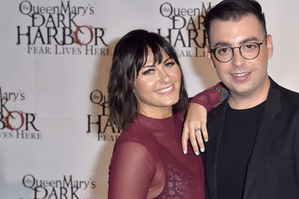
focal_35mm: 76
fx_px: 631
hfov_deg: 26.5
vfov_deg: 17.9
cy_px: 121
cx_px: 208
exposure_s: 1/250
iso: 400
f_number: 5.6
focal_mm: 50
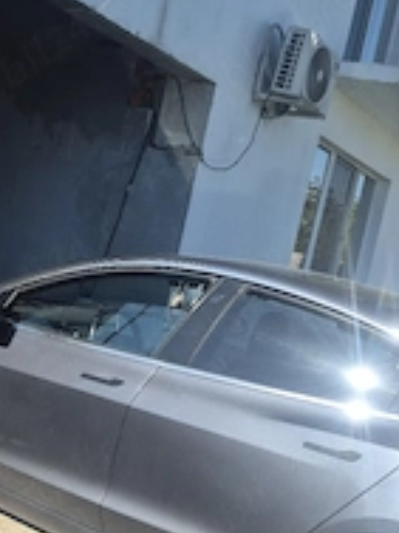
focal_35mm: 49
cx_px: 323
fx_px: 753
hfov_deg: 29.0
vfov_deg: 38.8
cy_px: 306
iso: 25
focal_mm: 5.4
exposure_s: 1/1429
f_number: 1.8
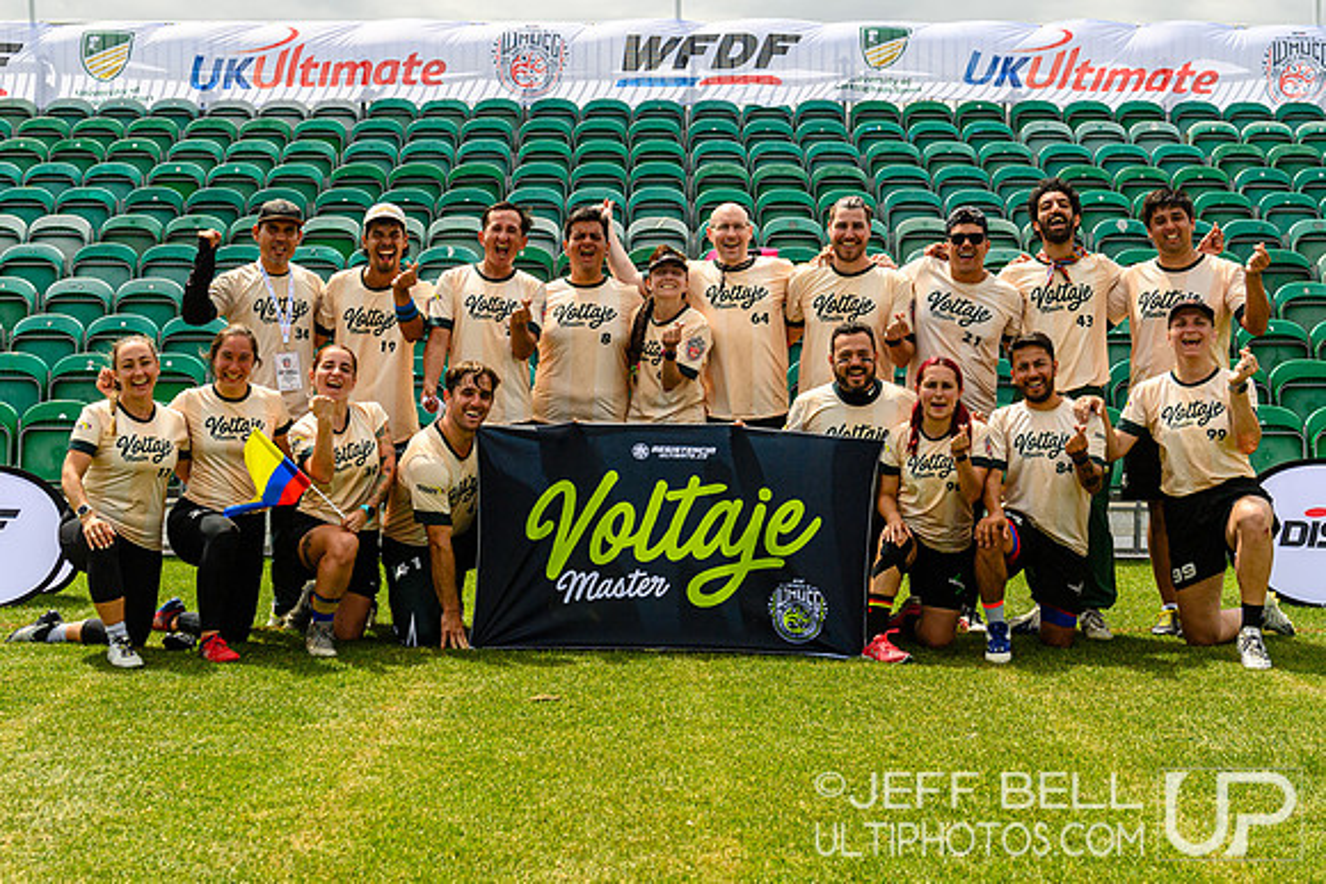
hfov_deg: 33.3
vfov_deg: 22.5
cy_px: 426
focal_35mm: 60
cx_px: 668
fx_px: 2219
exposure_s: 1/1600
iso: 100
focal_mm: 42
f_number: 5.6
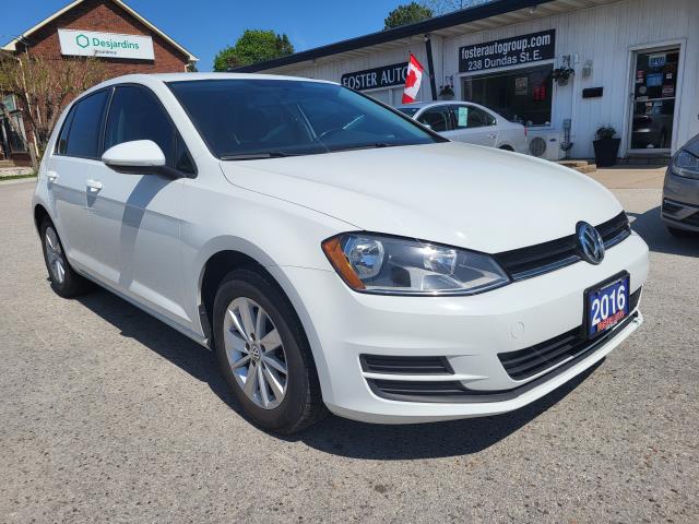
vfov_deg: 53.1
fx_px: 525
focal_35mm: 26
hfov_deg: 67.3
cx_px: 350
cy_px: 262
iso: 40
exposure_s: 1/5579
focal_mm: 5.4
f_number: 1.8
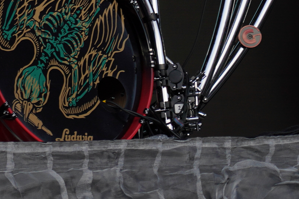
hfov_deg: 5.3
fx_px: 3231
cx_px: -121
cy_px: -121
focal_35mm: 389
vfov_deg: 3.5
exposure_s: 1/125
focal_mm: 105
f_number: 4
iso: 100
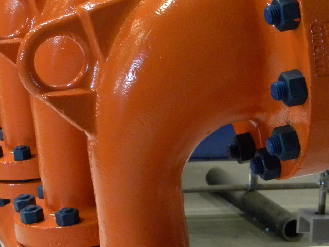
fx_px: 1245
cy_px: 70
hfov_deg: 15.1
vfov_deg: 11.3
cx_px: 154
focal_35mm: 131
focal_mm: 12.2
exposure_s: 1/15.1
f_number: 4.3
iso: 400
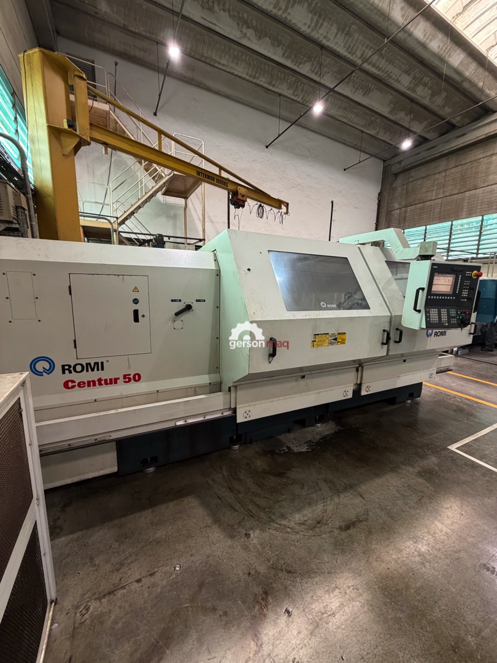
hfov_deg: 85.7
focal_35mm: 14
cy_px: 332
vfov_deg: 102.1
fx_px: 268
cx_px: 248
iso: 320
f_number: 2.2
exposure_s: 1/95
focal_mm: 2.22
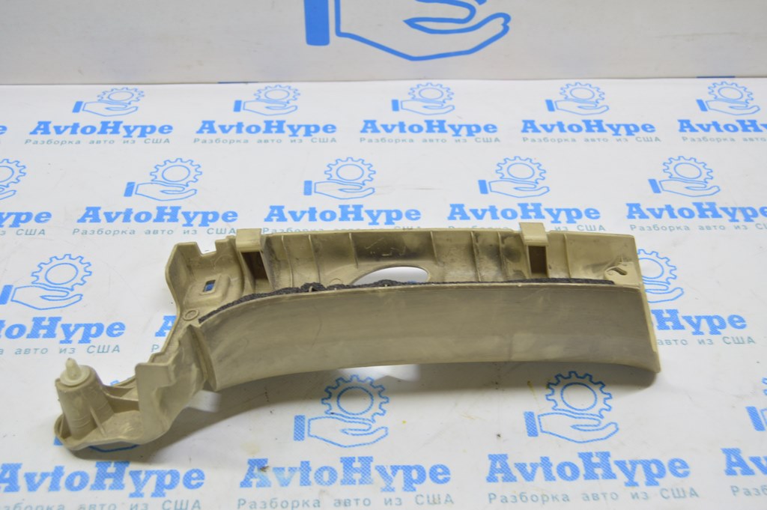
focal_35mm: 39
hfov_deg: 49.6
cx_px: 384
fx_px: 830
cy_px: 255
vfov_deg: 34.2
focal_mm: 26
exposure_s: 1/20
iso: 400
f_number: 5.6
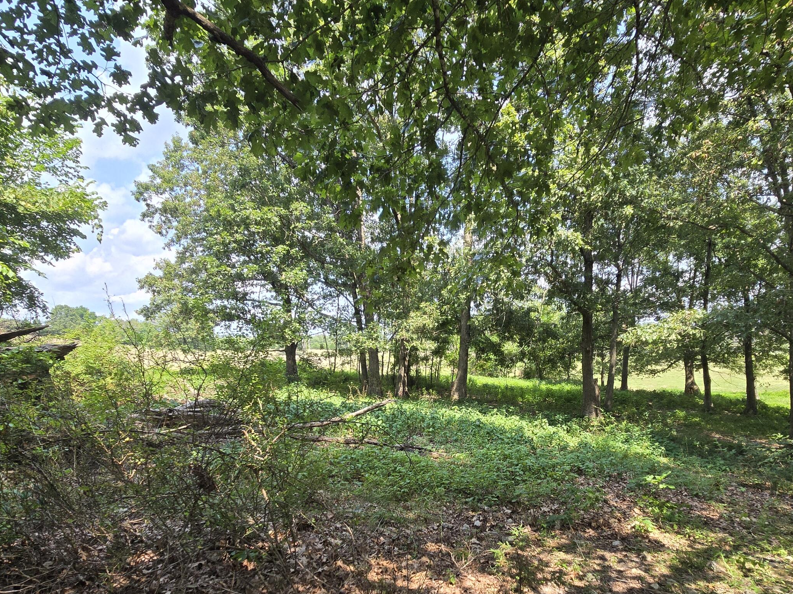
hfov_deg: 84.7
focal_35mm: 19
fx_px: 435
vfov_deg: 67.1
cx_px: 408
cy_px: 388
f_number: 2.2
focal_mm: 2.2
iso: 50
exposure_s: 1/497
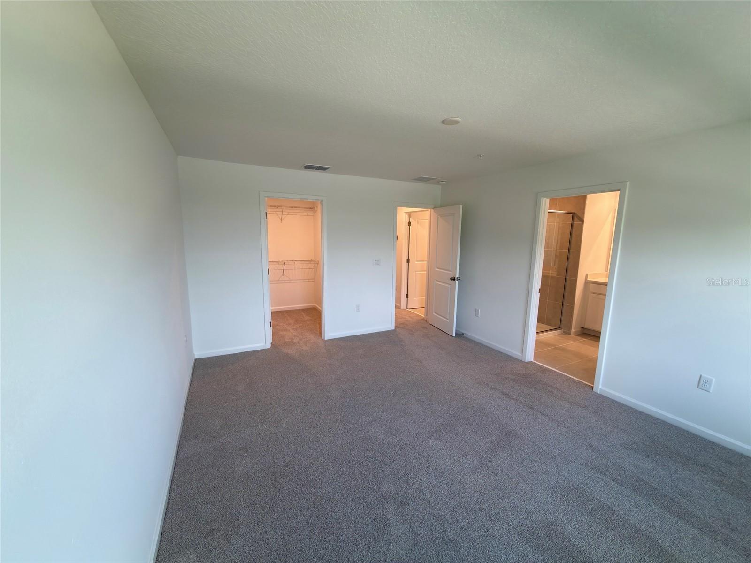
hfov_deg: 102.1
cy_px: 282
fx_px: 304
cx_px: 376
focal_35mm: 14
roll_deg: -0.6
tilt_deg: -9.1
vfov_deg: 85.7
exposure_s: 1/40
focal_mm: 2.22
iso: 40
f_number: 2.2
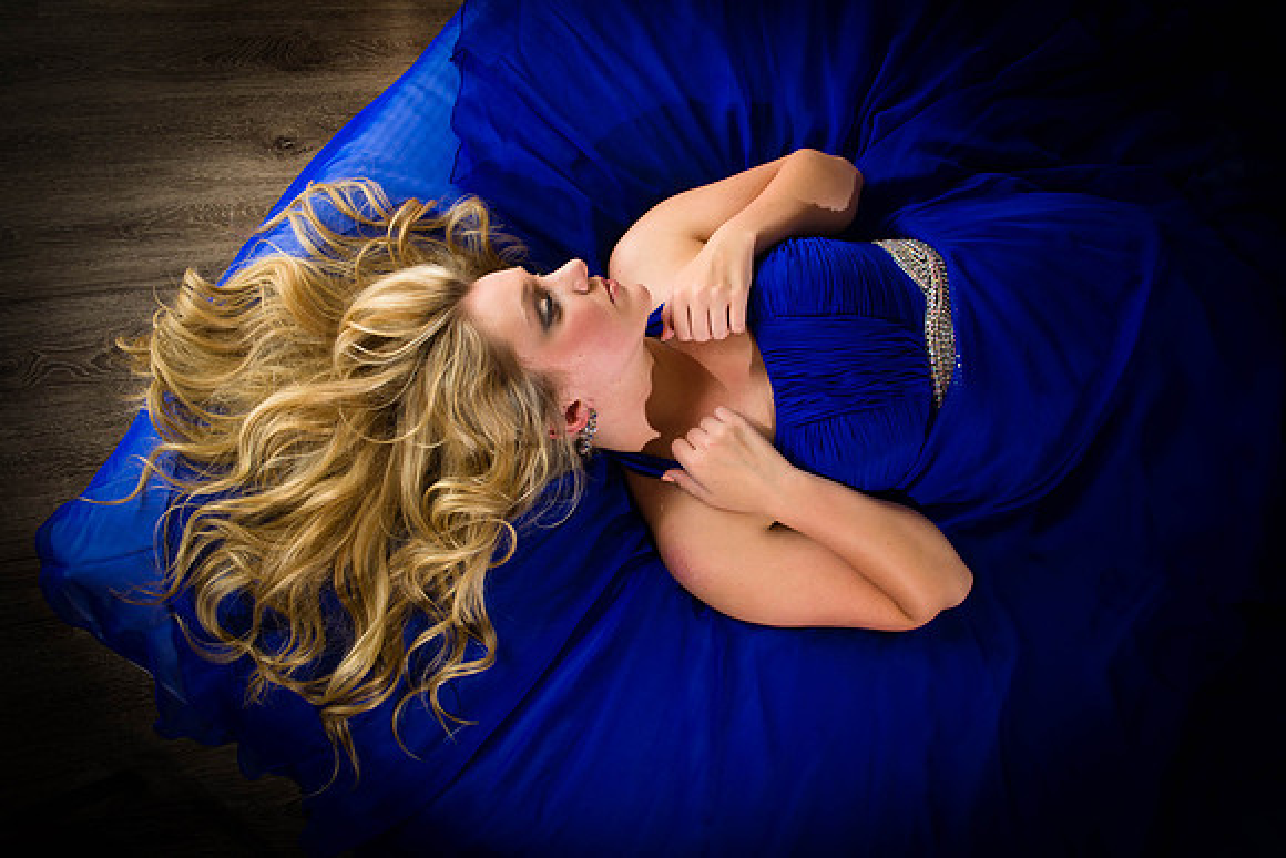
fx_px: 1000
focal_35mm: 28
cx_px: 643
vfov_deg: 46.4
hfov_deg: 65.5
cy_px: 429
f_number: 7.1
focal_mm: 28
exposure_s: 1/100
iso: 400
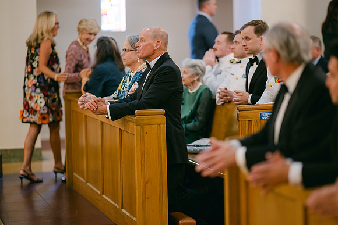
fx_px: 986
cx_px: 169
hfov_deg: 19.5
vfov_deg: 13.0
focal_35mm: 105
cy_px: 112
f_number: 1.4
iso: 640
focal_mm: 105
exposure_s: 1/125
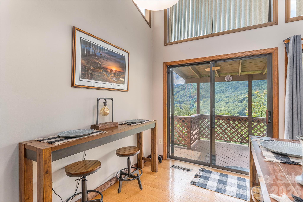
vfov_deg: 67.4
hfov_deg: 90.0
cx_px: 152
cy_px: 101
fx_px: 151
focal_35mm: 18
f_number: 7.1
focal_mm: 18
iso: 320
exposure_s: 1/60
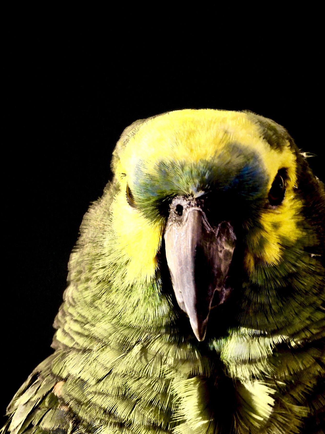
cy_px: 217
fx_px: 6686
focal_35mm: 534
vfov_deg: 3.7
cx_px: 234
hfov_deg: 2.8
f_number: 5
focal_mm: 71.9
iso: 400
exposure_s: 3
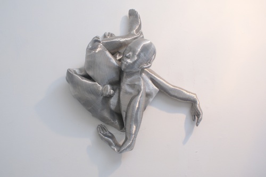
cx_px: 133
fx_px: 222
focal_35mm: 30
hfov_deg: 61.9
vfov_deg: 43.6
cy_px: 88
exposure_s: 1/30
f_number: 4
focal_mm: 20
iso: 320
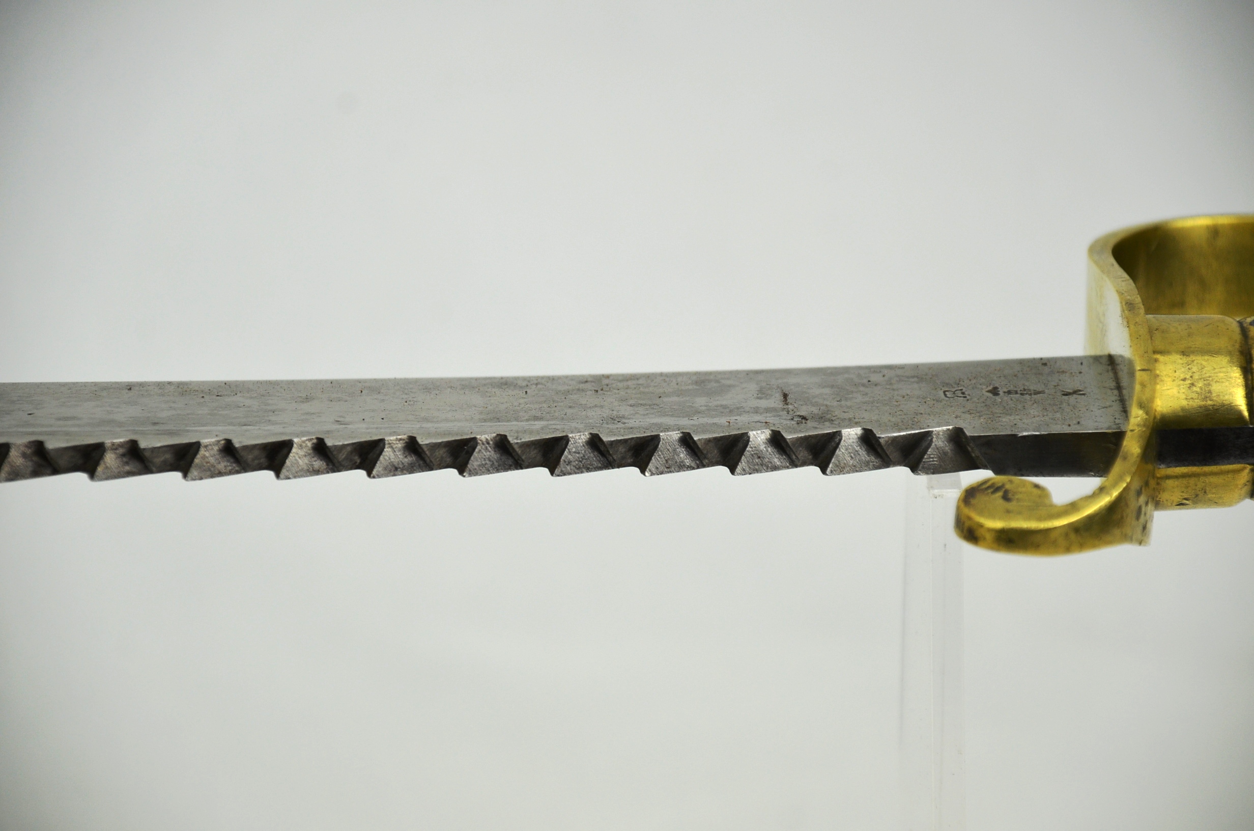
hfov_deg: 10.2
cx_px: 627
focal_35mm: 202
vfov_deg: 6.8
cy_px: 416
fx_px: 7039
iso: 500
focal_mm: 135
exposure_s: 1/250
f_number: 5.6
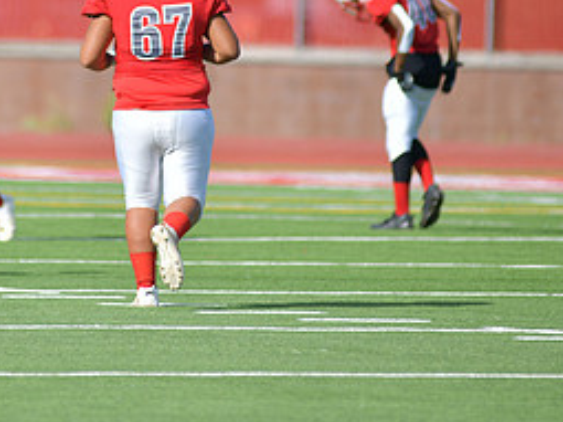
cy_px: 36
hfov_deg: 3.0
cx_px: 82
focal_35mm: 656
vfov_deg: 2.3
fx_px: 10664
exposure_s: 1/2000
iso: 90
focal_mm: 300
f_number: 3.5
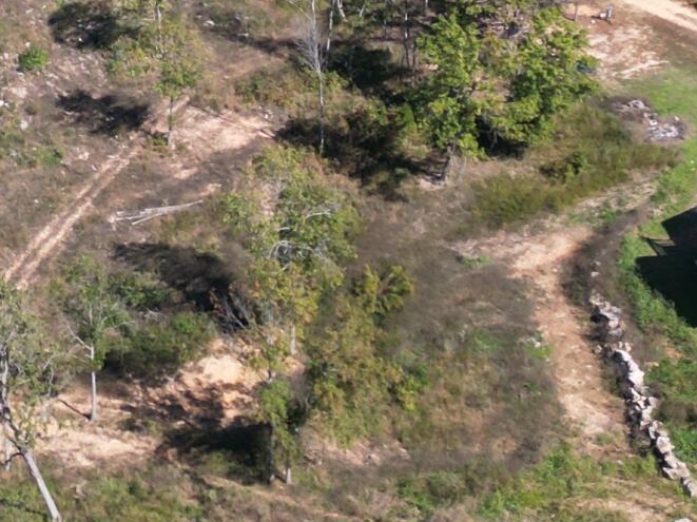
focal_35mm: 109
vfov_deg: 13.1
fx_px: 2194
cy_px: -176
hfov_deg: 17.7
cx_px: 21
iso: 150
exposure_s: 1/2500
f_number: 1.7
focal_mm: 6.72
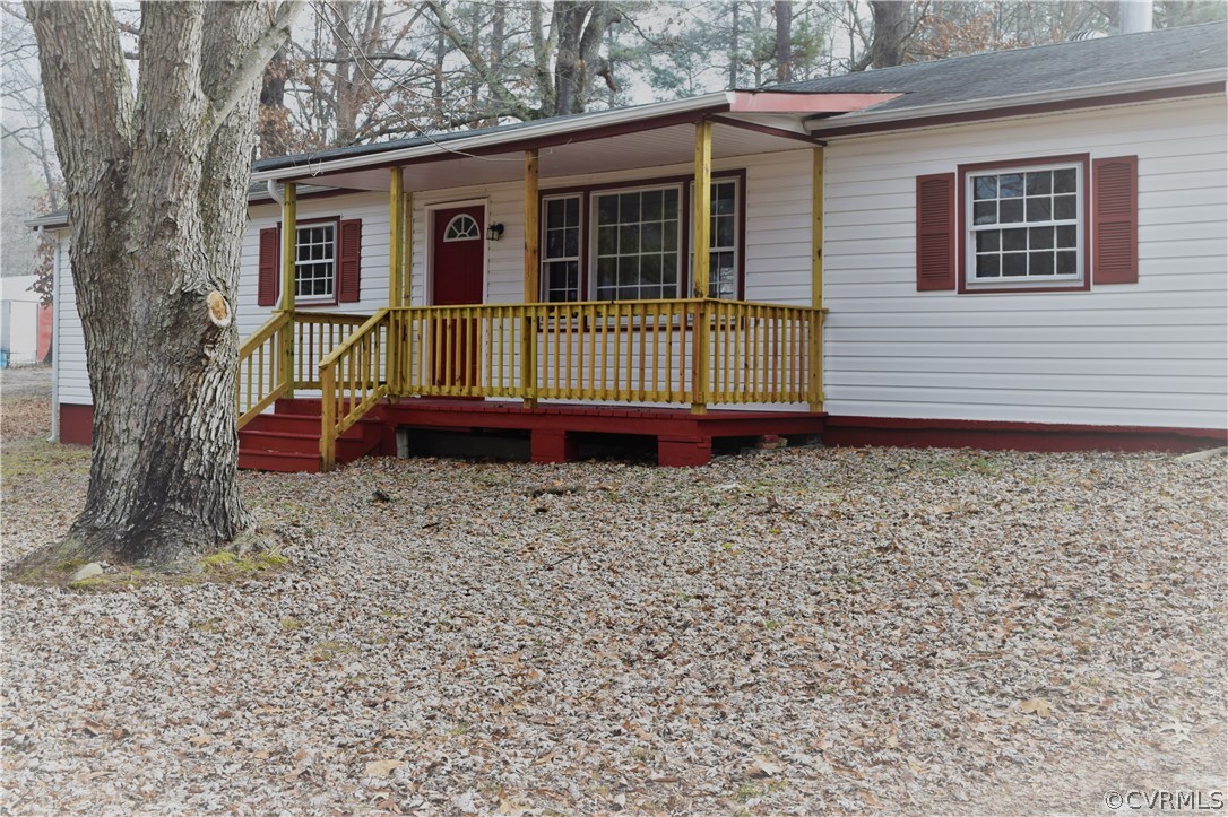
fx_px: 1330
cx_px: 614
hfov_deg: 49.6
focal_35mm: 39
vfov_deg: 34.2
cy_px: 408
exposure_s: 1/250
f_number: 8
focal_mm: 26
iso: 220
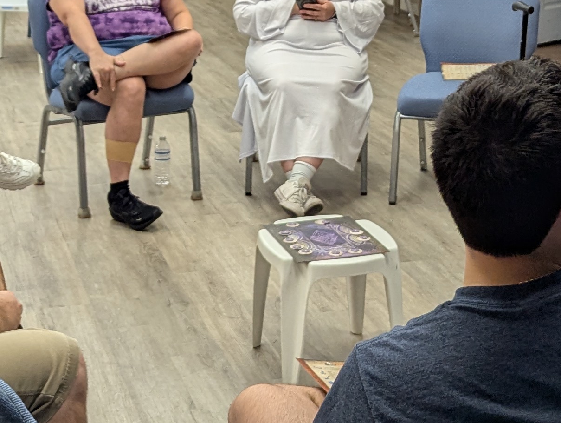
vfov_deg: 17.8
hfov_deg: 23.9
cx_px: 390
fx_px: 1314
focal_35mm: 81
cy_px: 4
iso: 108
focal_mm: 6.81
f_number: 1.85
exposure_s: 1/120
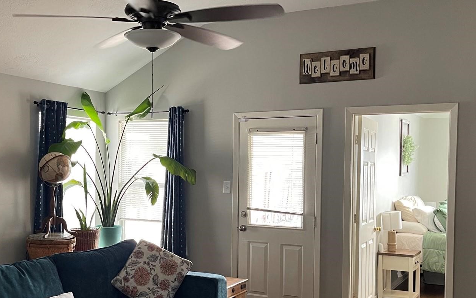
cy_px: 188
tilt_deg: -2.2
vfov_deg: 28.5
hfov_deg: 44.2
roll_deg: -1.2
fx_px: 584
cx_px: 203
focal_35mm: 45
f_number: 1.6
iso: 250
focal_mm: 5.1
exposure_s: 1/60
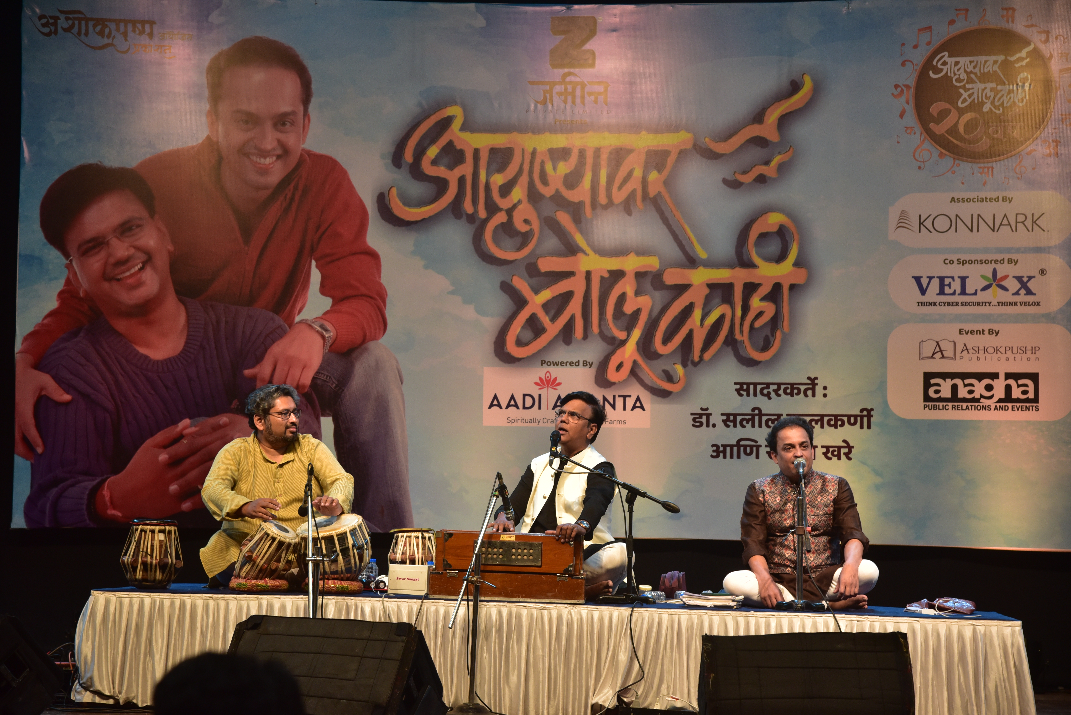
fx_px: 2321
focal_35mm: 78
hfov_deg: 26.0
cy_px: 358
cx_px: 536
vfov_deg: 17.5
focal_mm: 78
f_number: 6.3
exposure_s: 1/200
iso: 1250
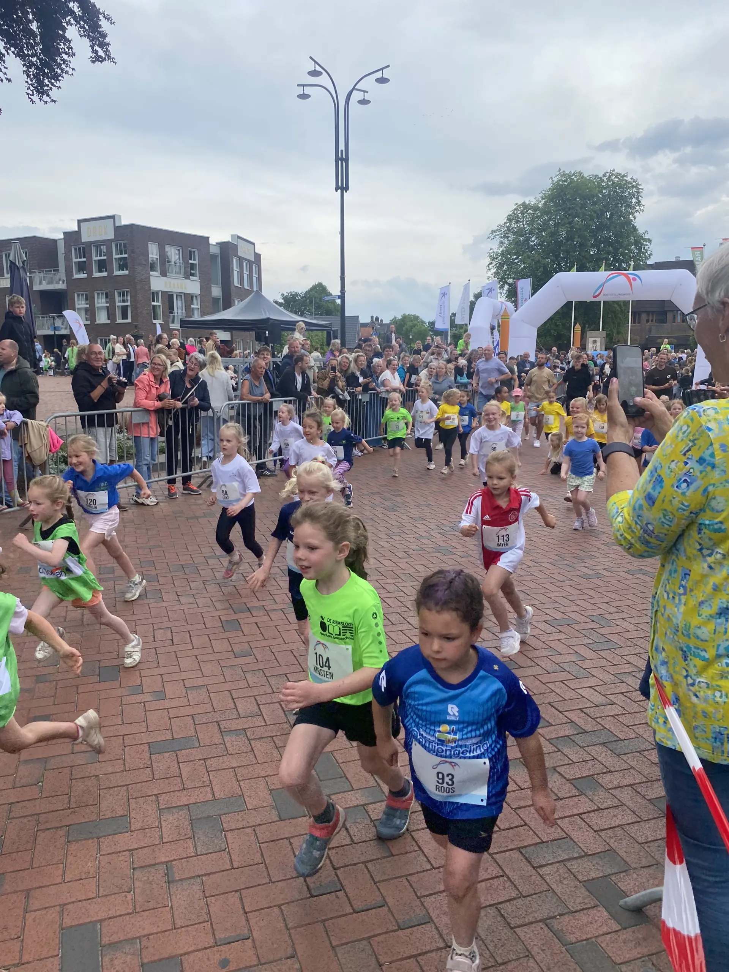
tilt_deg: -3.7
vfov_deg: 67.3
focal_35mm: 26
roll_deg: -1.8
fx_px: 730
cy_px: 486
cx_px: 364
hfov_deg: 53.1
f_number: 1.8
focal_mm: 4.25
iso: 32
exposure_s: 1/1206
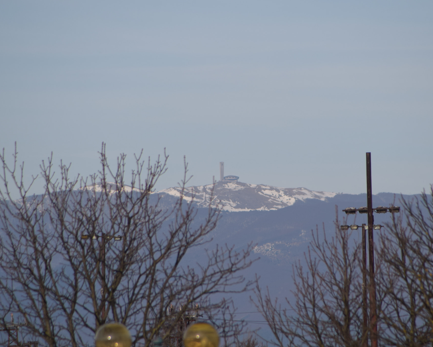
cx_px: 223
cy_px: 173
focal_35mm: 508
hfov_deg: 3.8
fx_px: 6511
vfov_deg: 3.0
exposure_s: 1/800
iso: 200
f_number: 6.3
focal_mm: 300
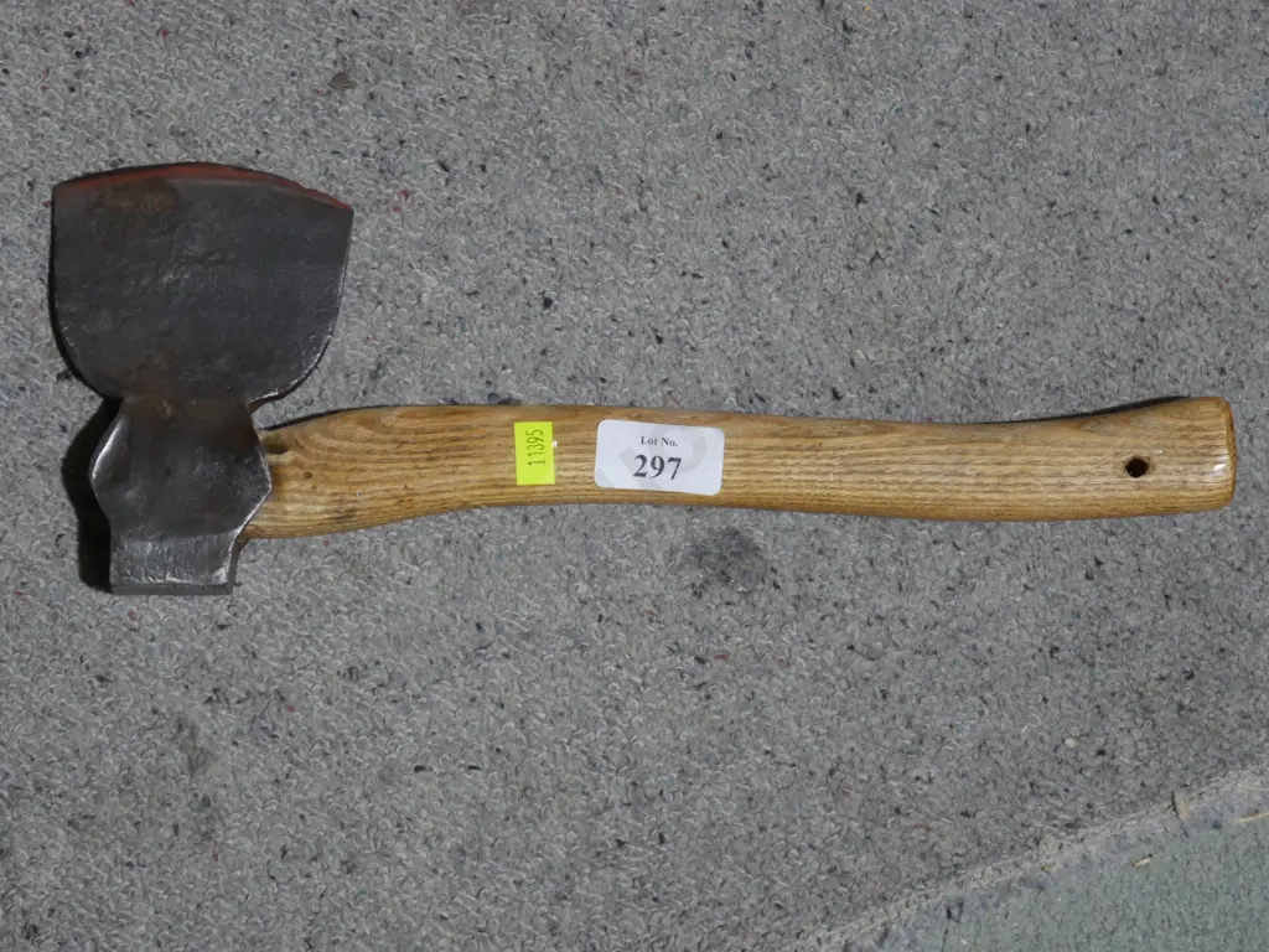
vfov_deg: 17.6
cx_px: 634
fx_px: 3079
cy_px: 476
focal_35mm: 84
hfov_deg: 23.3
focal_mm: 42
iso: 1250
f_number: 5.6
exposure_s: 1/100
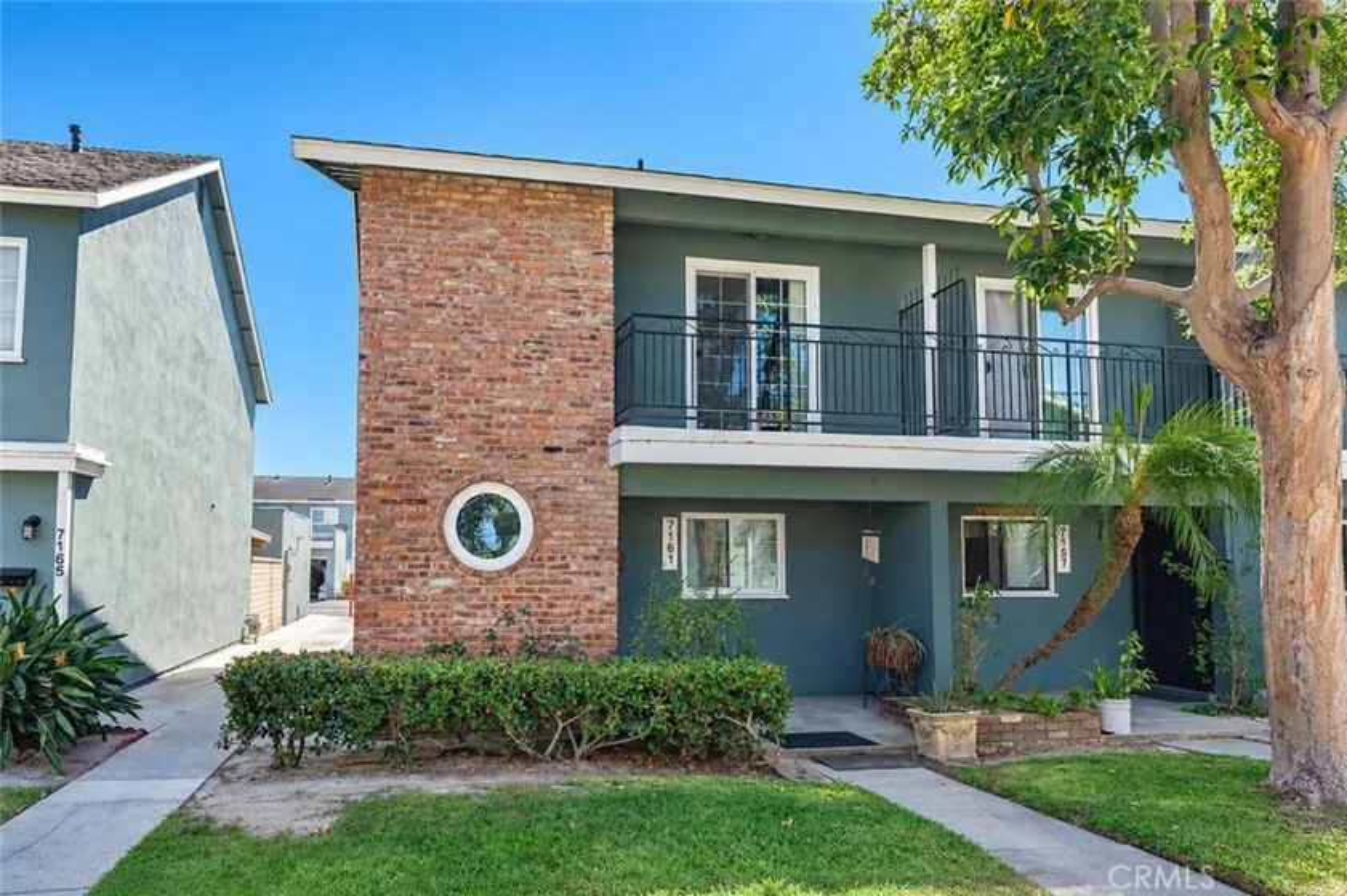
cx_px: 674
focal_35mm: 20
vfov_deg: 61.9
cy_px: 448
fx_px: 748
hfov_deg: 84.0
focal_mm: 20
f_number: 6.3
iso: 100
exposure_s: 1/80
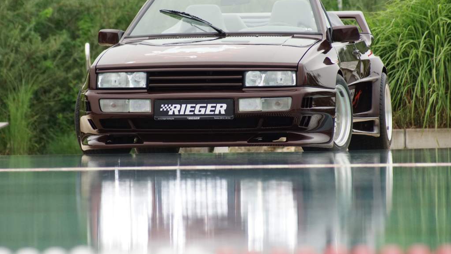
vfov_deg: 3.7
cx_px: 226
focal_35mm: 331
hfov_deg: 6.5
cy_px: 114
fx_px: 3958
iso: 1000
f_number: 7.1
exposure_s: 1/640
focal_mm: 210
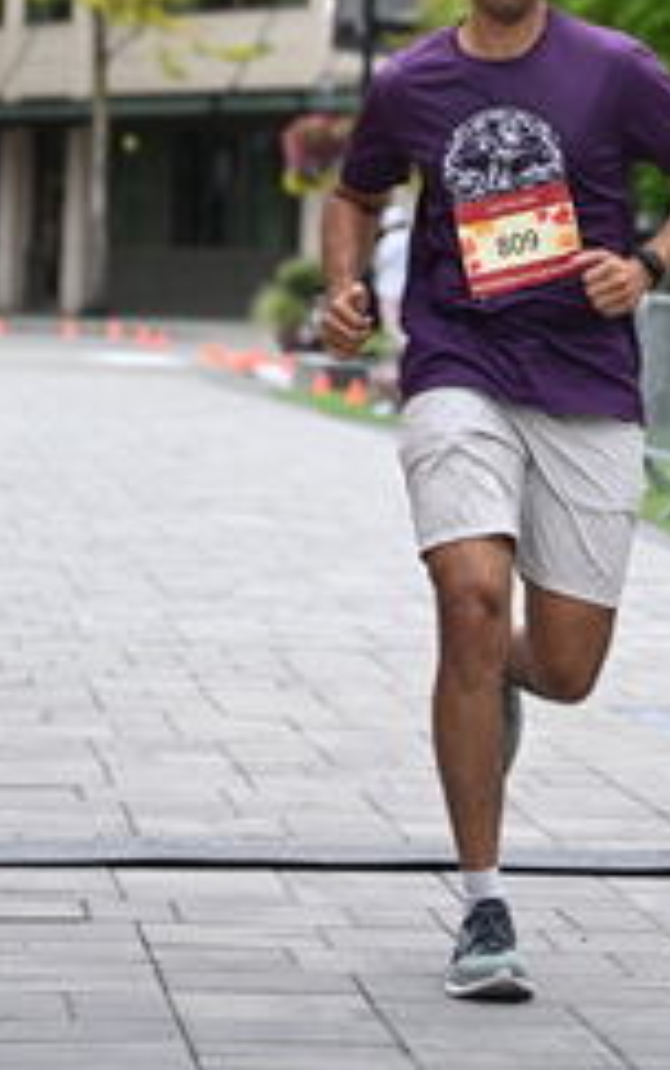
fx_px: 4993
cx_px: 690
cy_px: -101
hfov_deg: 7.6
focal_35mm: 171
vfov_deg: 12.1
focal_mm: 74
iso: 640
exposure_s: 1/2500
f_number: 2.8
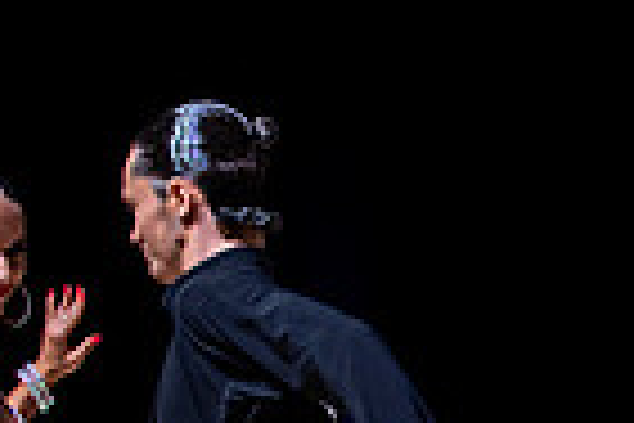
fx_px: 3381
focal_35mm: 192
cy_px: 713
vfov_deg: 7.0
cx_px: 1262
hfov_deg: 9.9
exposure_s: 1/400
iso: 3200
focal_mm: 38
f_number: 2.8
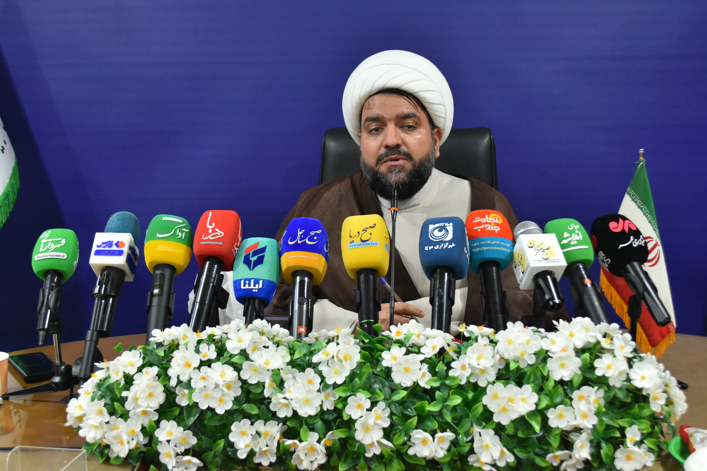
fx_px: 943
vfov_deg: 28.1
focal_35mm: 48
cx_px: 354
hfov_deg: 41.1
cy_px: 236
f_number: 4.8
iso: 1100
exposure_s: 1/60
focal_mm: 32
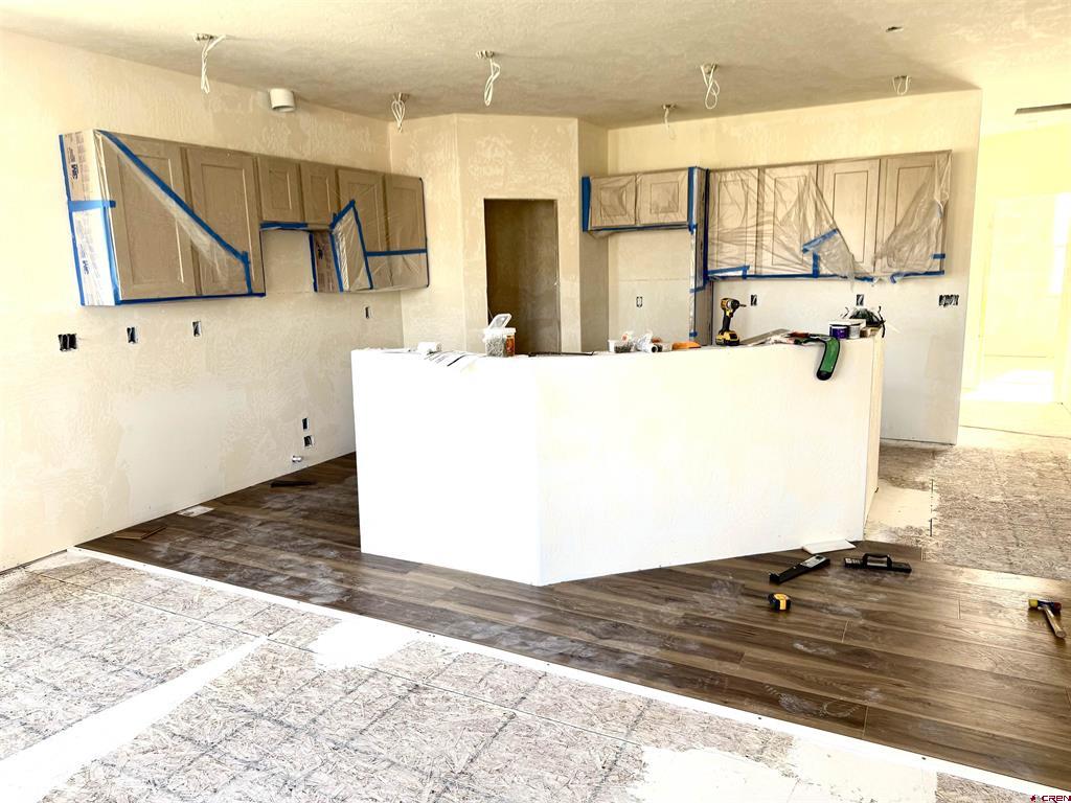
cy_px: 402
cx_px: 536
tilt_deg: -8.5
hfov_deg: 71.6
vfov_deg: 56.8
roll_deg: +1.5
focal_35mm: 24
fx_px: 743
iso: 80
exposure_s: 1/121
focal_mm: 6.76
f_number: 1.78
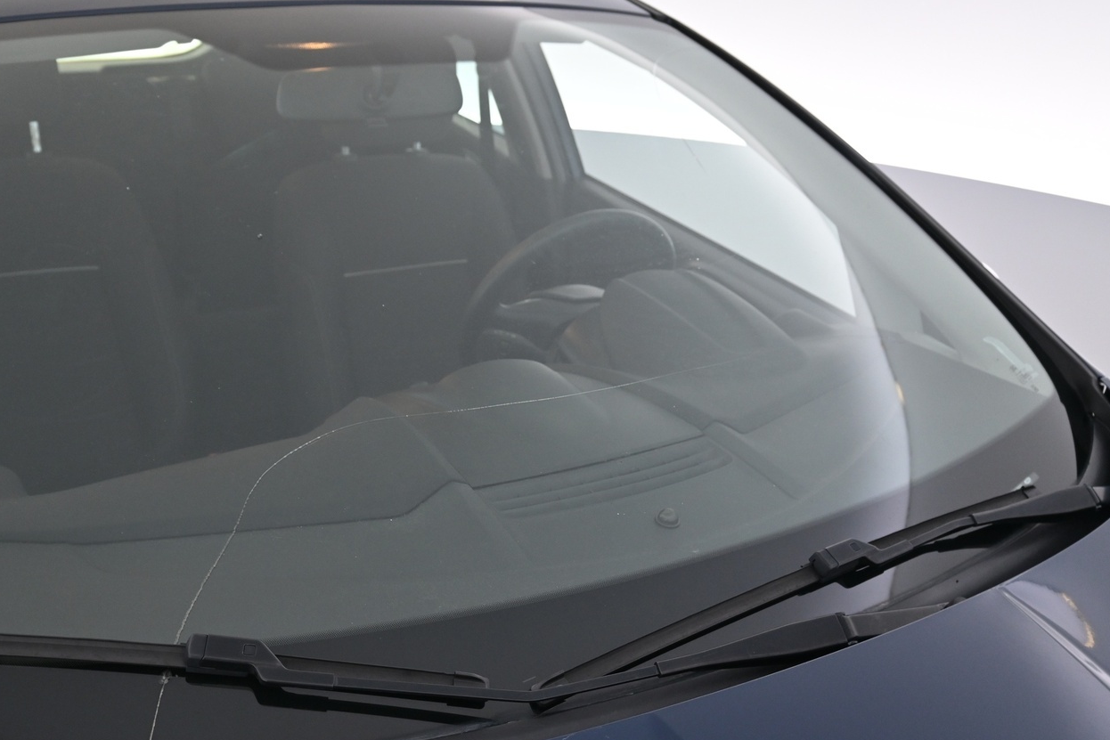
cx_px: 491
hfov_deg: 49.4
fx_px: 1203
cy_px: 451
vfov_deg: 34.1
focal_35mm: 39
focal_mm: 20
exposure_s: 1/30
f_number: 3.8
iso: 640
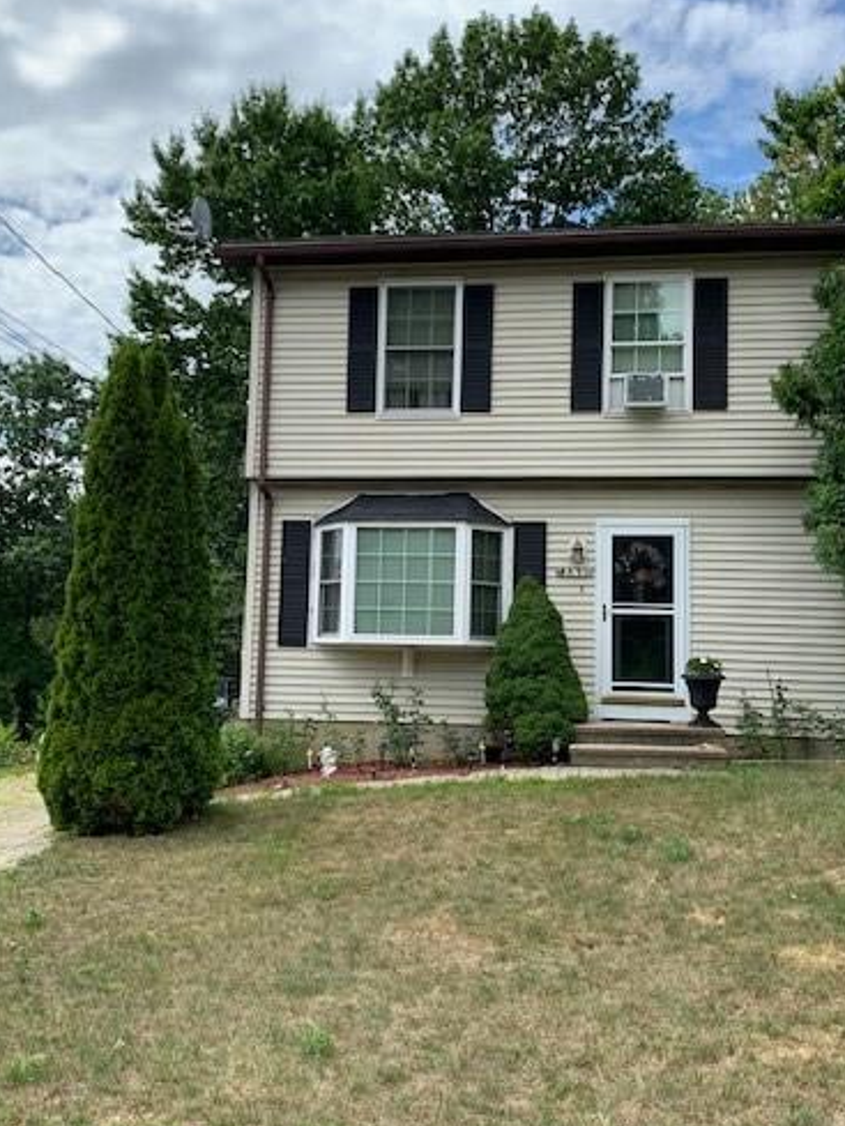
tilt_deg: +5.2
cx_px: 431
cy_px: 566
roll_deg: -2.5
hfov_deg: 41.8
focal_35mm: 34
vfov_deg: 53.9
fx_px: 1106
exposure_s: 1/1916
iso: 25
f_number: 1.8
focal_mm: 4.25
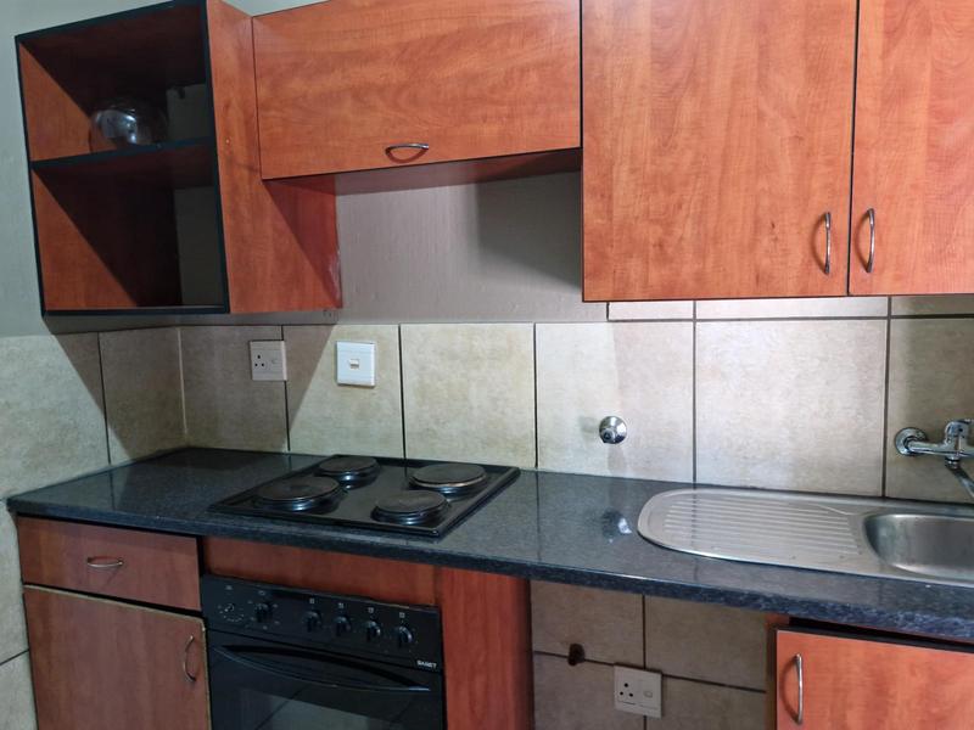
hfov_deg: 73.9
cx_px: 487
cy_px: 365
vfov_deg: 58.9
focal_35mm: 23
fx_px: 647
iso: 125
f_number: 1.8
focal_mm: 5.54
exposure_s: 1/100
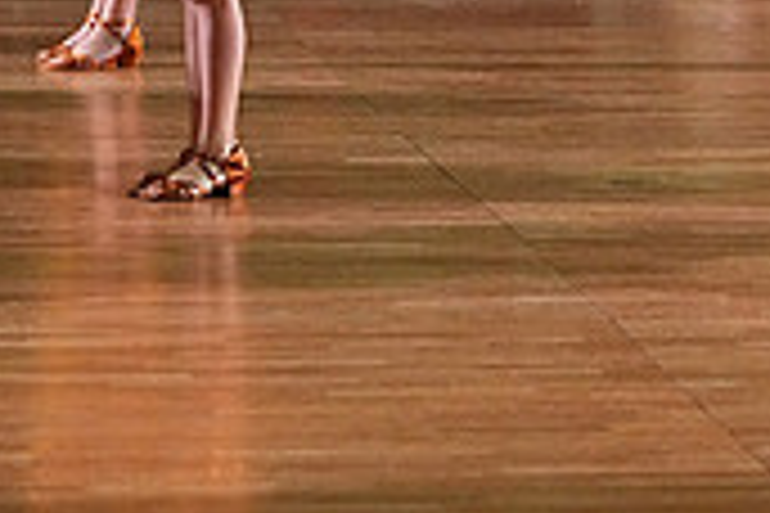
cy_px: -227
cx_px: 995
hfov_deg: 7.3
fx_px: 6010
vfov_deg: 4.9
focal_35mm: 281
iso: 8000
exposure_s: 1/400
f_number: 6.3
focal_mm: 83
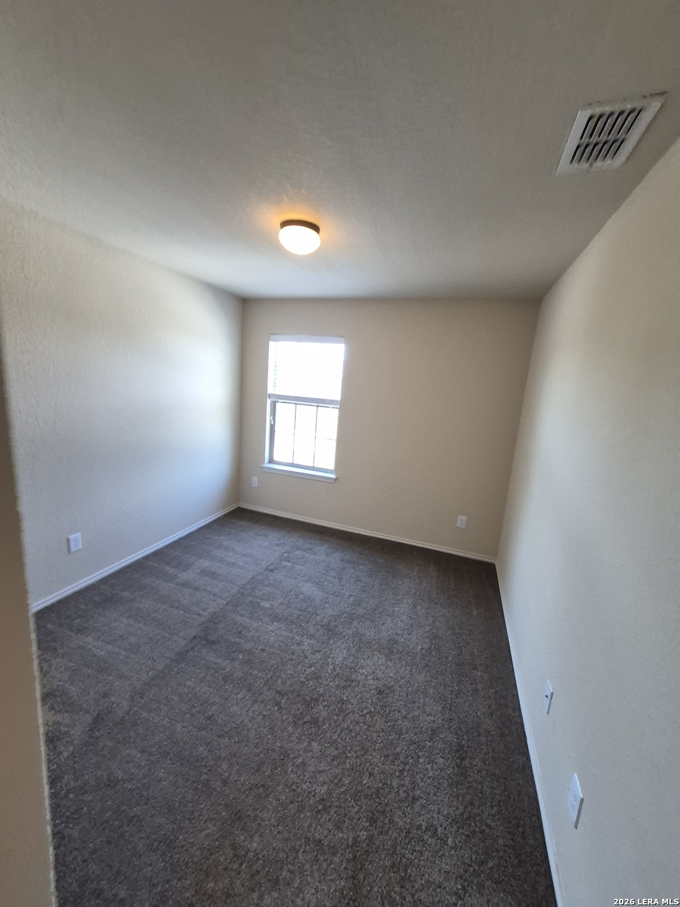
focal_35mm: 13
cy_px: 454
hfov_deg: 89.9
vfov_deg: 106.2
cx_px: 340
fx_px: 340
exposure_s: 1/60
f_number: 2.2
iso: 200
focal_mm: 1.74
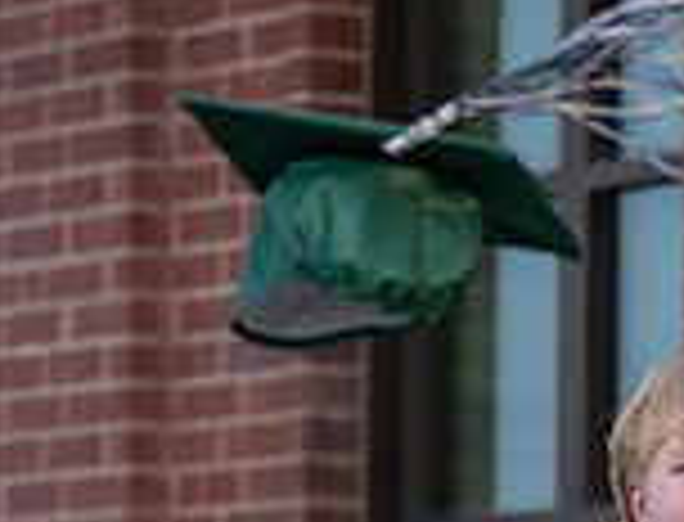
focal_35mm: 343
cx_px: 809
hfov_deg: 5.7
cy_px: 809
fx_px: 6821
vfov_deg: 4.4
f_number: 2.8
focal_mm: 70
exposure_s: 1/1000
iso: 400
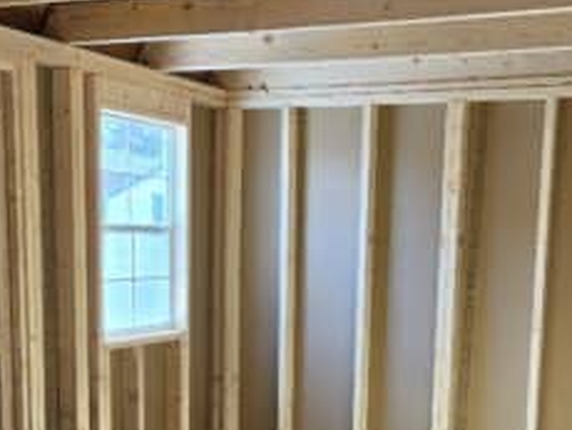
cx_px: 298
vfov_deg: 23.8
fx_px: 992
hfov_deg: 32.1
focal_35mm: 60
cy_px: 390
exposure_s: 1/180
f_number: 1.8
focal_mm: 5.4
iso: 64
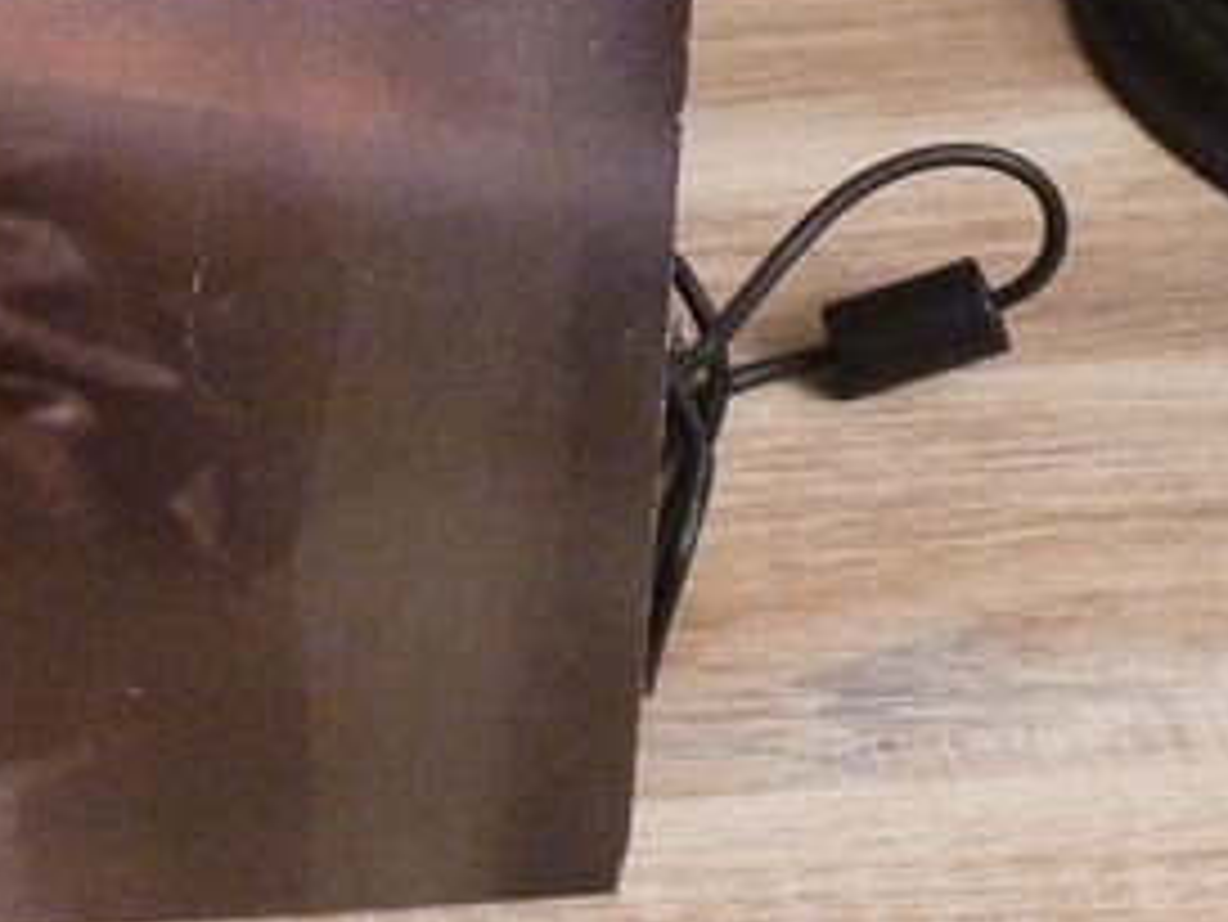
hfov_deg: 16.3
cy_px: -396
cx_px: -616
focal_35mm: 110
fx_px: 3904
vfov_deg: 12.9
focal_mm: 5
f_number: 3.4
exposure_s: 1/8
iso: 400
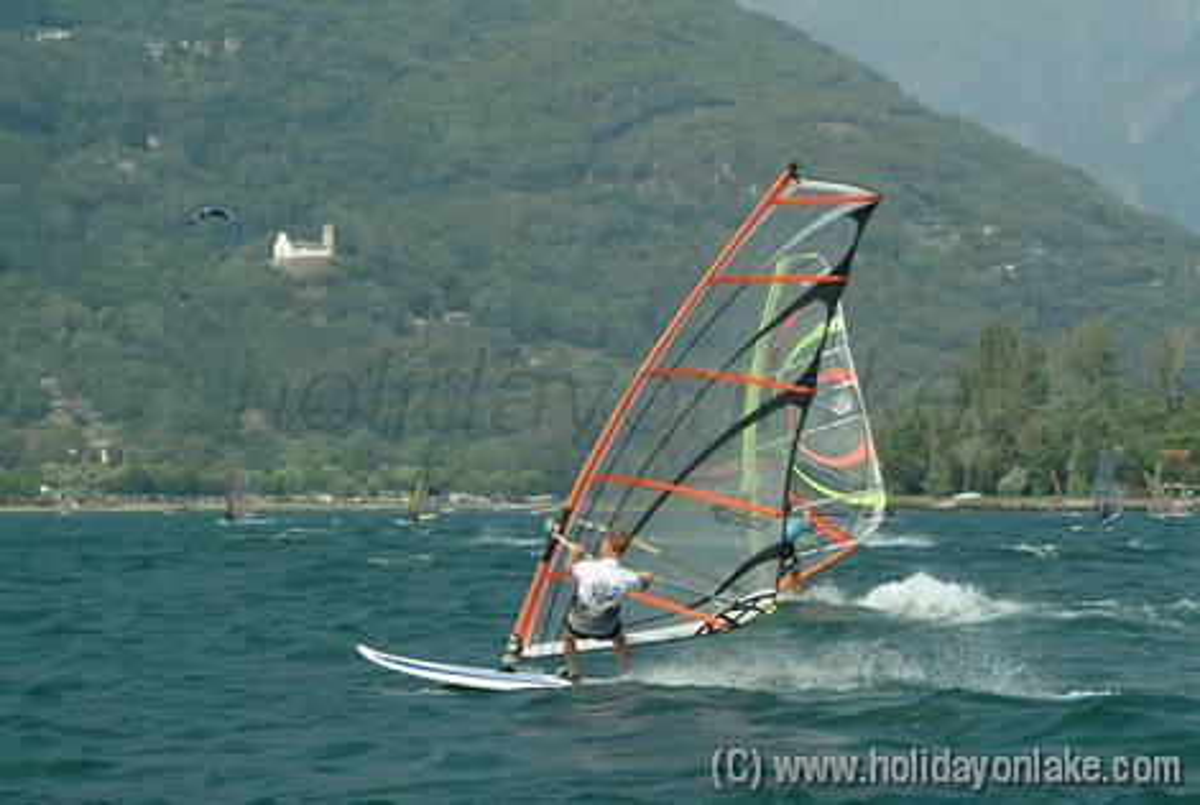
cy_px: 402
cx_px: 600
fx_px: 3505
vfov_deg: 13.1
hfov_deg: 19.4
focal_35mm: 105
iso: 160
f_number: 9.5
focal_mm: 70
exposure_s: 1/350
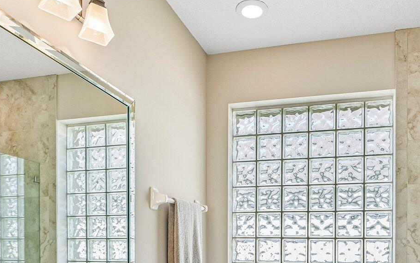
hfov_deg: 59.3
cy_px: 249
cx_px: 244
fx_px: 366
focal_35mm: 32
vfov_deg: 36.4
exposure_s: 1/20
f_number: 8
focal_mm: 14
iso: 100
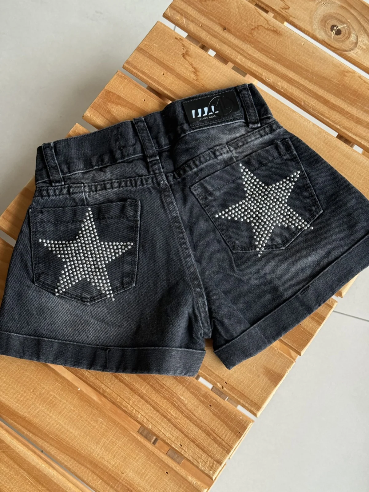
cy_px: 246
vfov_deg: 39.7
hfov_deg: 30.3
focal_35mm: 48
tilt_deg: -78.3
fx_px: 682
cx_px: 184
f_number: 1.78
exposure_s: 1/139
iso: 160
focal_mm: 6.76
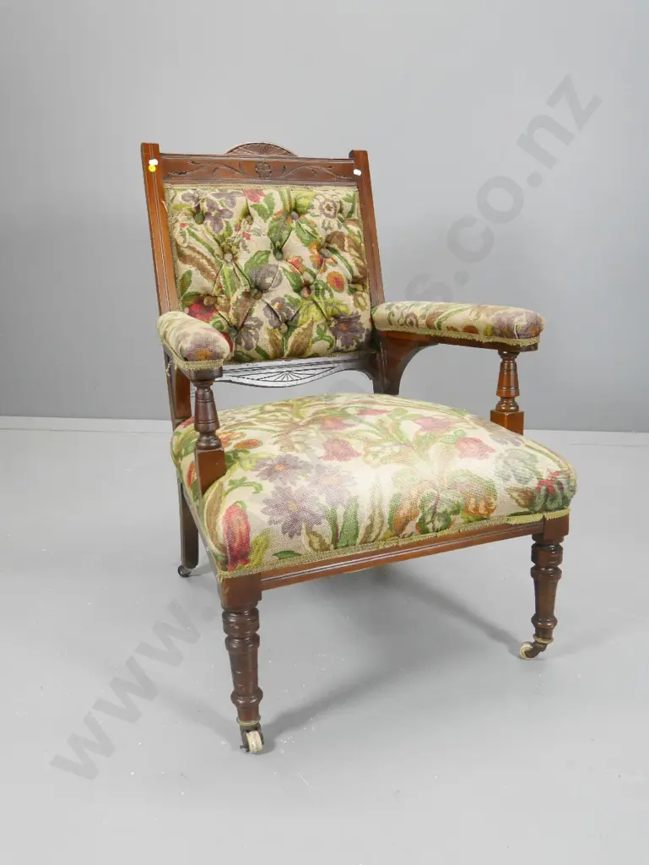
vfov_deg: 59.9
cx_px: 324
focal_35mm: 30
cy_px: 432
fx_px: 749
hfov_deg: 46.8
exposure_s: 1/125
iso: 3200
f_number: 4.5
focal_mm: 15
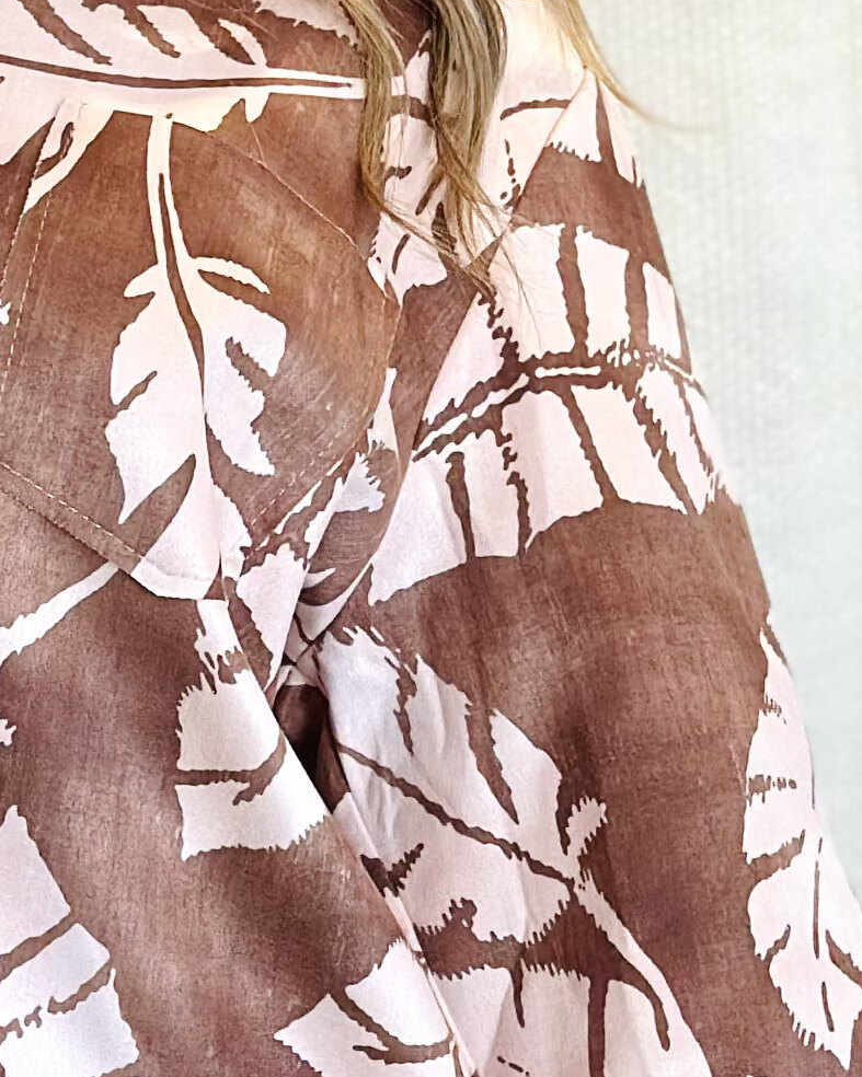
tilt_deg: -4.1
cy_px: 375
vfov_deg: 10.1
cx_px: -96
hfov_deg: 8.0
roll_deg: +0.6
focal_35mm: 192
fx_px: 6124
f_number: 1.78
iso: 64
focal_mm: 6.86
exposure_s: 1/113
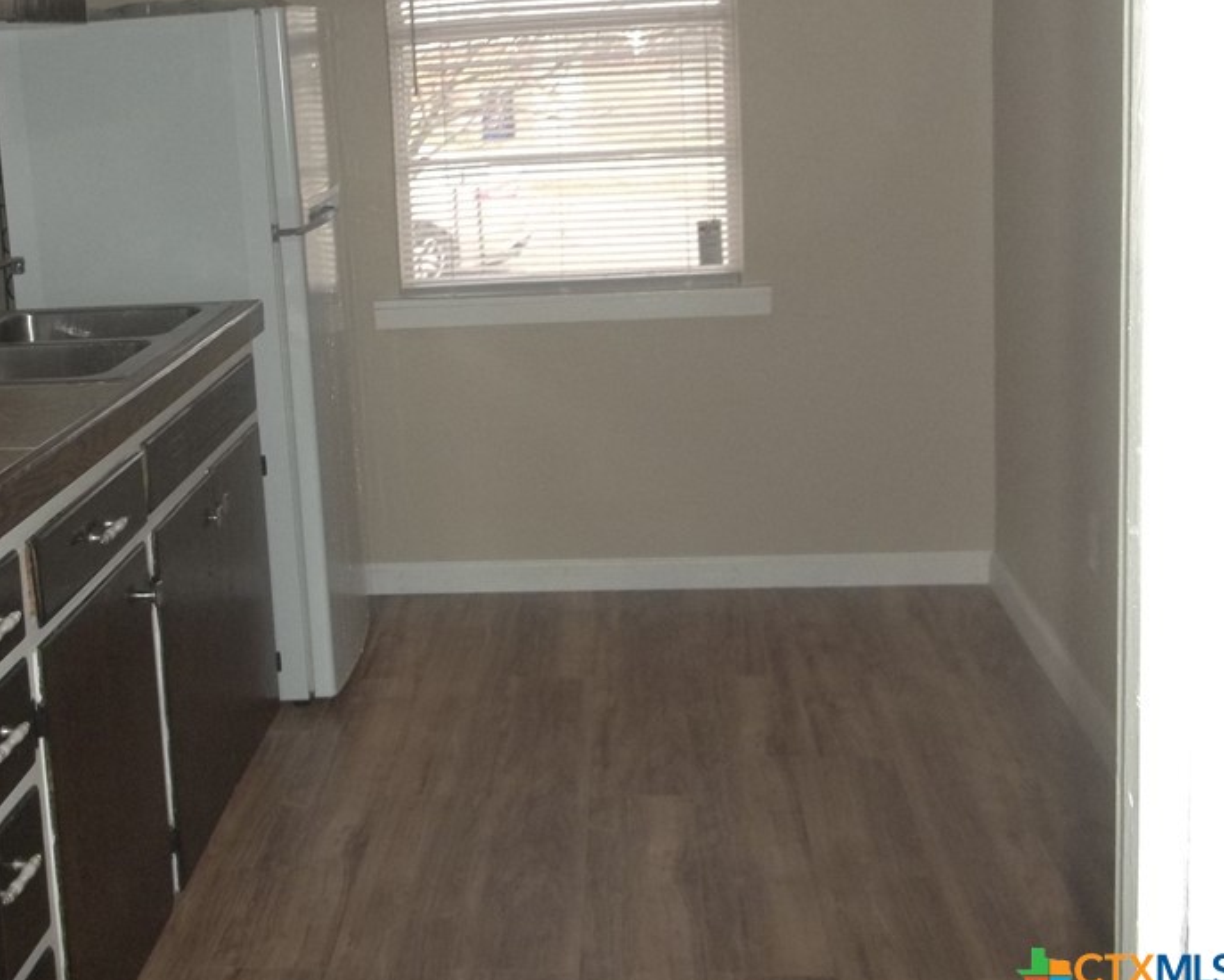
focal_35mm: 48
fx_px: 1739
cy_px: 351
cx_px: 365
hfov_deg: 38.1
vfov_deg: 31.3
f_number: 3.3
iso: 160
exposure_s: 1/30
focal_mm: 5.9
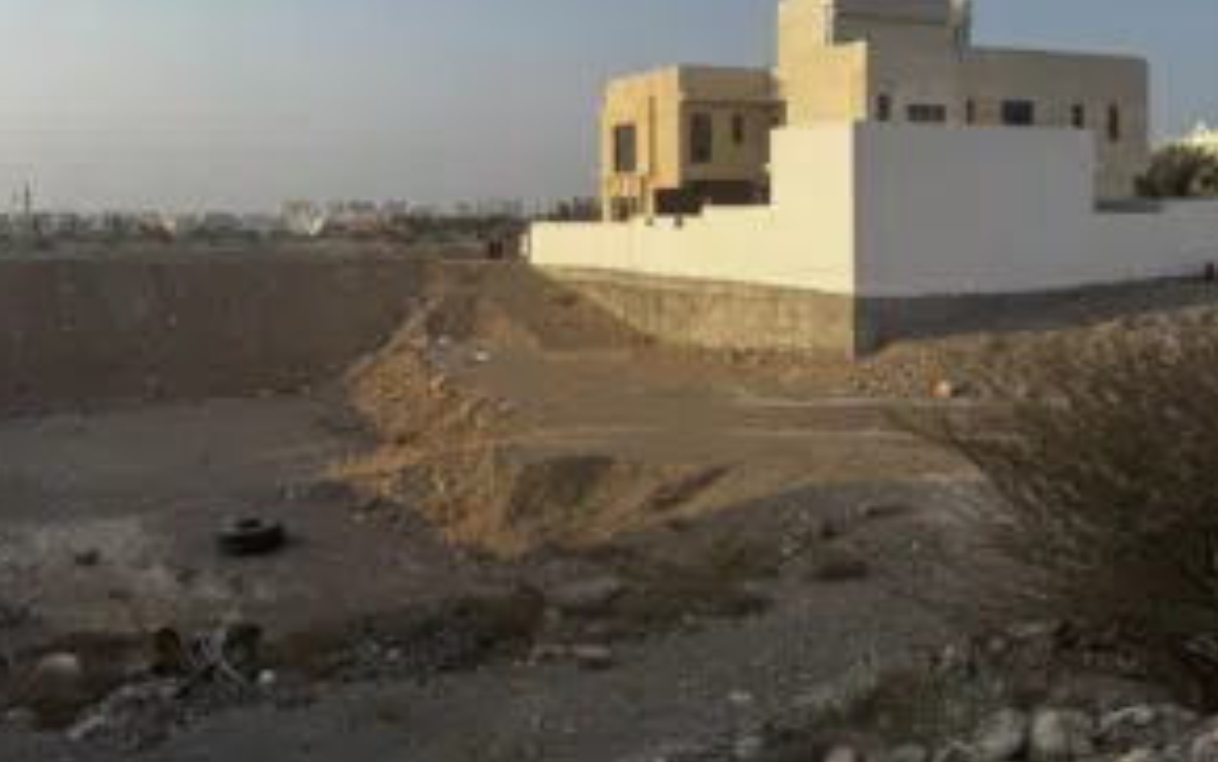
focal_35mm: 35
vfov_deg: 35.5
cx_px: 603
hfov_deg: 55.3
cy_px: 197
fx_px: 1162
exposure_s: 1/3247
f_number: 1.78
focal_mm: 6.76
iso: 80
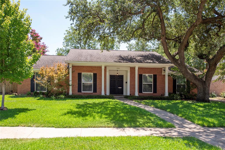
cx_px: 112
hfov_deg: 73.8
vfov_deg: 53.1
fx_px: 150
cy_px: 75
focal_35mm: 24
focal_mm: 24
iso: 100
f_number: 6.3
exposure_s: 1/125
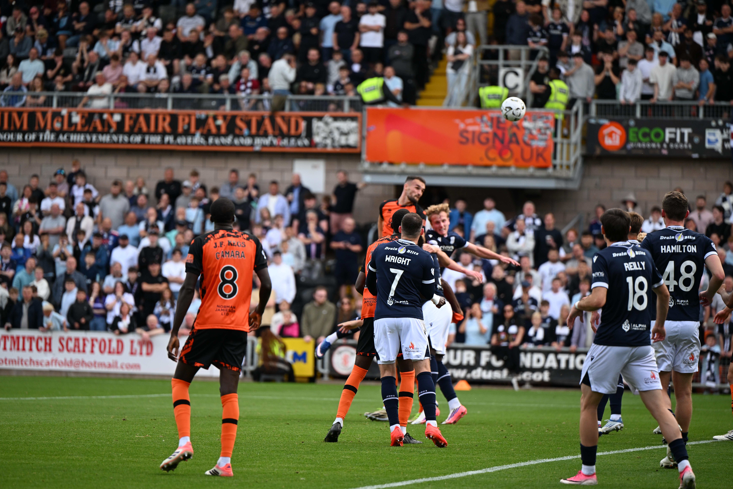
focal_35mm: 200
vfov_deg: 6.9
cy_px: 244
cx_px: 366
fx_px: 4072
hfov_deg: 10.3
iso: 400
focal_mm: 200
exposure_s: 1/1000
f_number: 2.8
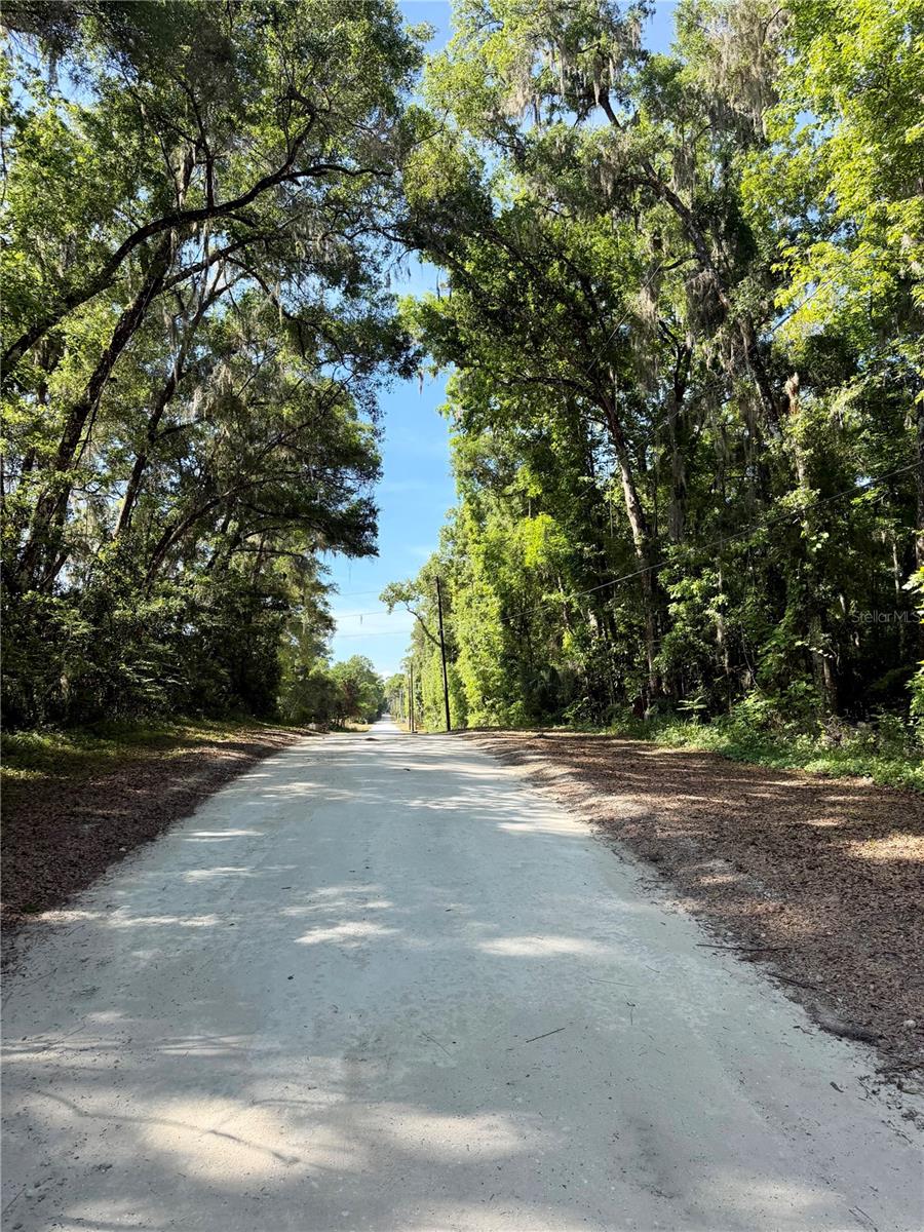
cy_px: 616
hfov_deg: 56.8
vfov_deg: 71.6
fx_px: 854
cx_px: 462
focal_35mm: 24
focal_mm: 6.76
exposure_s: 1/1464
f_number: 1.78
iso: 100
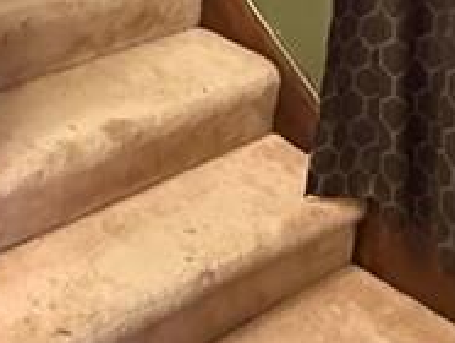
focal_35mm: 77
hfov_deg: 24.6
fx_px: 1013
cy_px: -238
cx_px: 46
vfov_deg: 16.6
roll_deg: +0.5
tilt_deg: -7.3
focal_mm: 2.22
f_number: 2.2
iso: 1250
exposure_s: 1/40
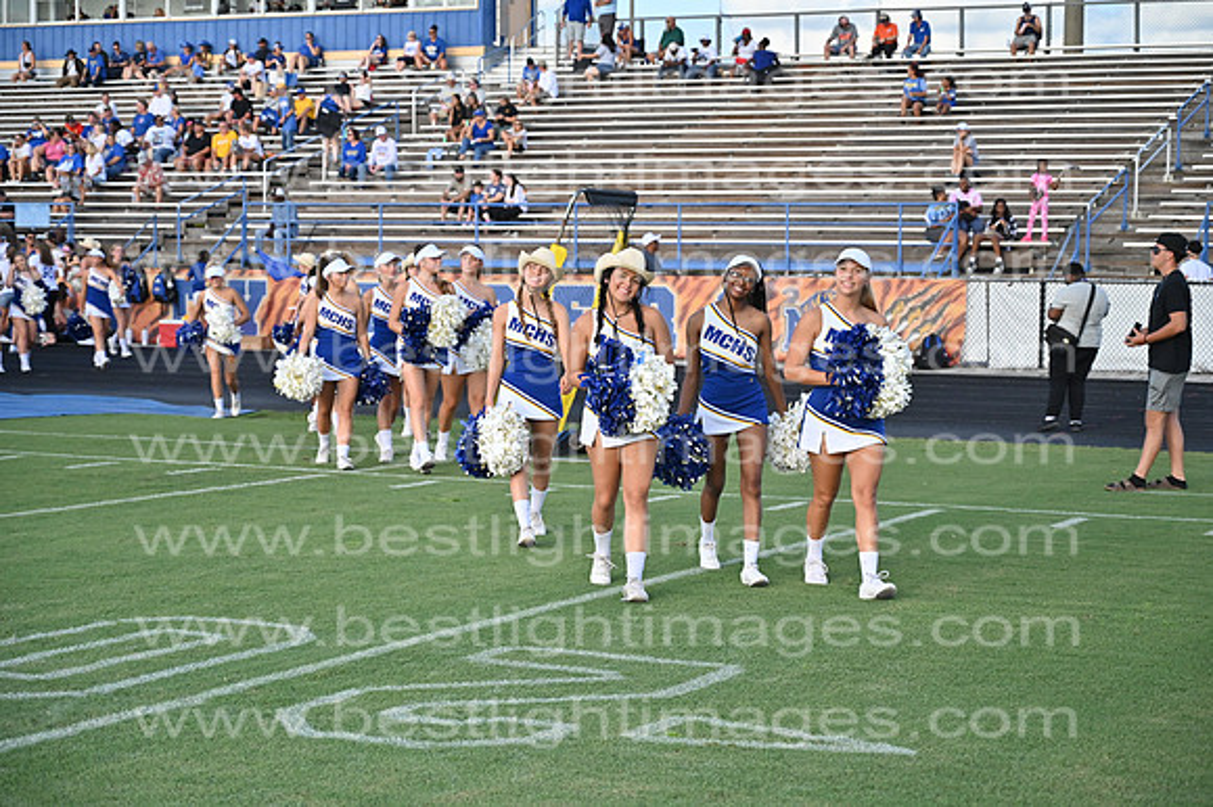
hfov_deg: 28.9
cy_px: 404
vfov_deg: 19.4
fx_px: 2357
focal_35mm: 70
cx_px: 606
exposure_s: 1/8000
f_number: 4
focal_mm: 70
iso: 1400
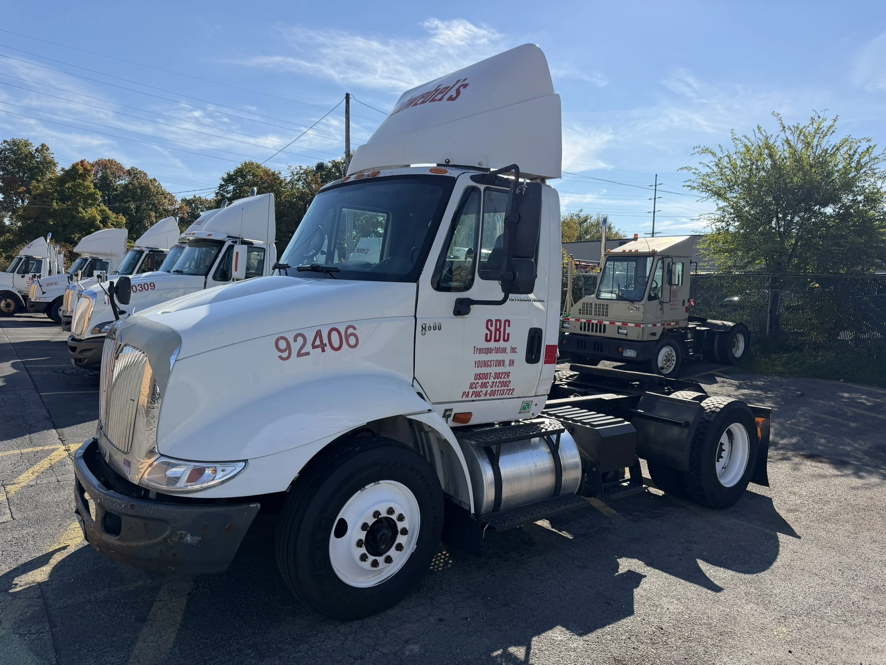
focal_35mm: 24
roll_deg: -3.4
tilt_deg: +0.1
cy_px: 332
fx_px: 614
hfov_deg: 71.6
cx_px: 443
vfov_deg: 56.8
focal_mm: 6.76
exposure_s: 1/6173
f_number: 1.78
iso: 100
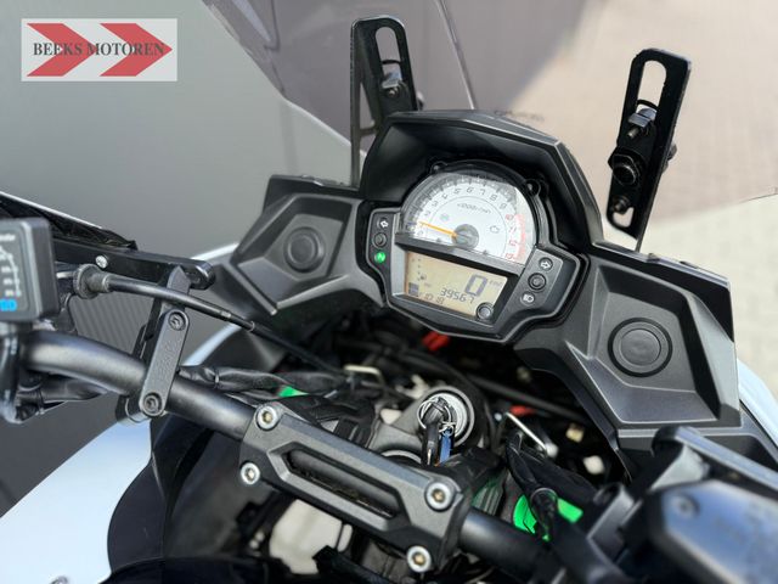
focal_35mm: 24
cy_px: 292
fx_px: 539
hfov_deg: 71.6
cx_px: 389
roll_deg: +0.6
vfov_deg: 56.8
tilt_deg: -35.8
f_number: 1.78
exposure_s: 1/243
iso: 125
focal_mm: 6.76
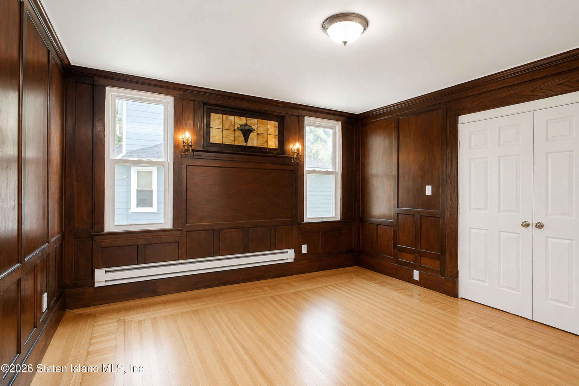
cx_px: 290
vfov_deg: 77.3
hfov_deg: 100.4
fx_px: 241
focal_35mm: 15
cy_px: 193
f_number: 8
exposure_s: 1/60
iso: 1600
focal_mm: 10
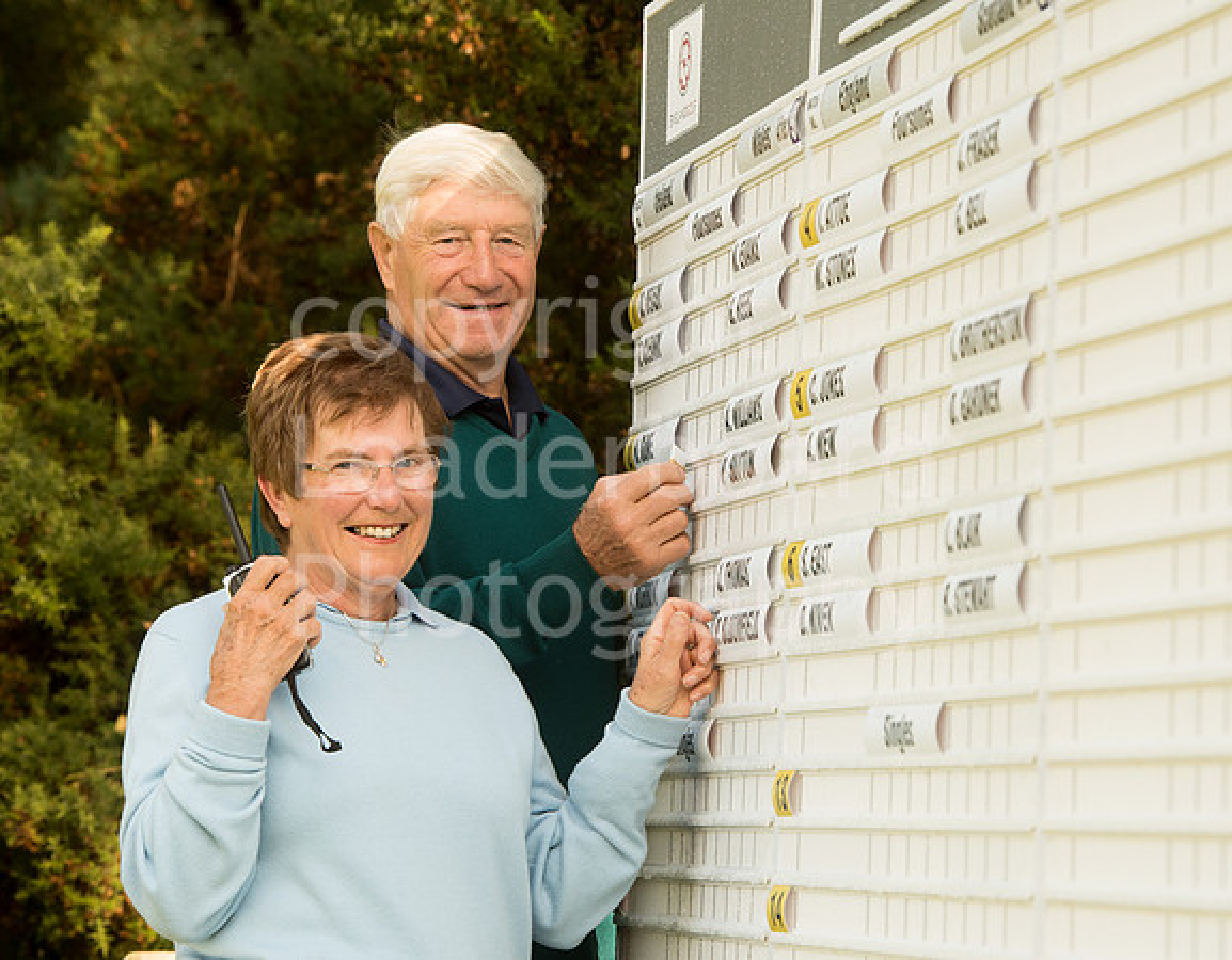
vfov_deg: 9.4
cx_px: 624
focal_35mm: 162
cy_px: 448
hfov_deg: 12.0
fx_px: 5856
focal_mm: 135
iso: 400
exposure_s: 1/250
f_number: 7.1
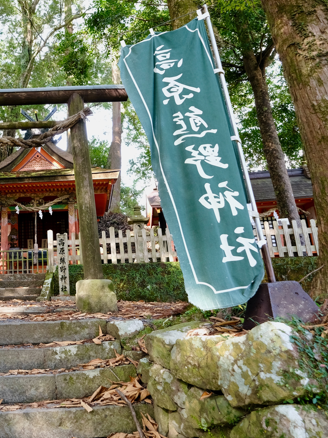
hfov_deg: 47.8
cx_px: 55
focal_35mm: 27
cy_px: 199
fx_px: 341
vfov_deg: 65.2
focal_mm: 11
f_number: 4
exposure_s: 1/25
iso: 160
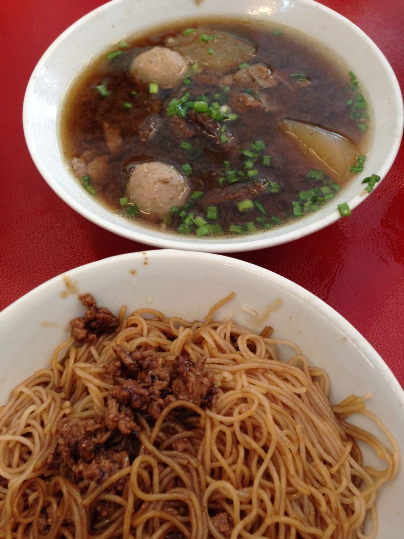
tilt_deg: -57.3
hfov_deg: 42.9
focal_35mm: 33
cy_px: 270
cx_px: 202
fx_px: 514
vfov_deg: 55.4
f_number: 2.4
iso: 80
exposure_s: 1/20
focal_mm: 4.12
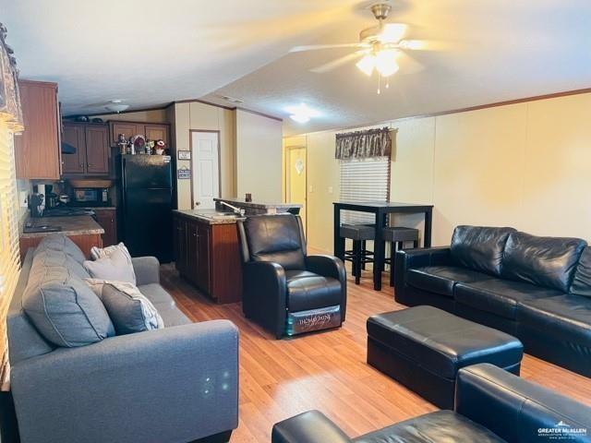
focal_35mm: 26
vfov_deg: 53.1
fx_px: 444
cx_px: 296
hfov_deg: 67.3
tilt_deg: -6.8
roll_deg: -0.5
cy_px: 222
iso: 640
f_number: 1.6
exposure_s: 1/30
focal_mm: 5.1
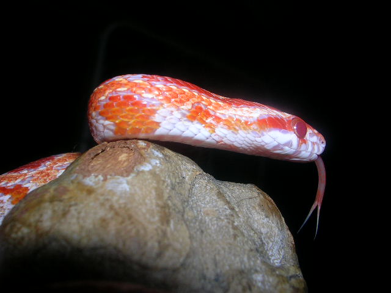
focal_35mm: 38
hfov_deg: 49.0
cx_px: 196
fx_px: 429
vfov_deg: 37.7
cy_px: 146
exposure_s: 1/60.1
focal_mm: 5.8
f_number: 5.6
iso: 50
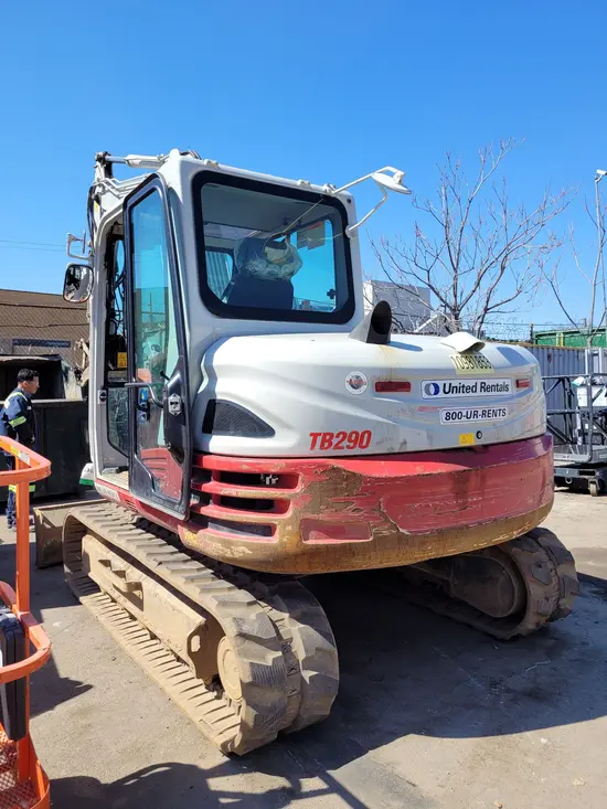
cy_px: 404
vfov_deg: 67.3
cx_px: 304
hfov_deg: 53.1
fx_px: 608
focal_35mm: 26
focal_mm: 5.4
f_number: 1.8
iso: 40
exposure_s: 1/1517
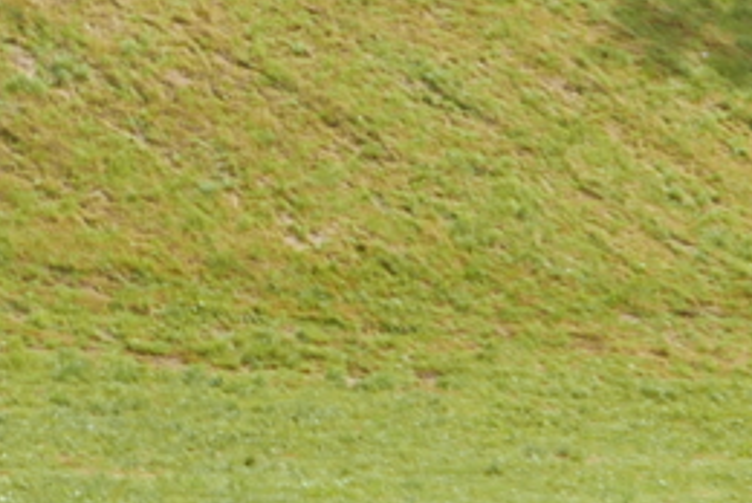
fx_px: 3848
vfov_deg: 7.2
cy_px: -572
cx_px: 1352
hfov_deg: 10.5
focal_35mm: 184
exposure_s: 1/320
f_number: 5.6
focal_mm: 17.9
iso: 200
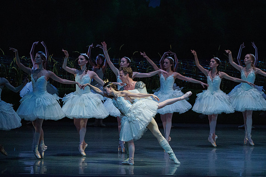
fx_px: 2084
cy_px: 88
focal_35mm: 282
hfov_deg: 7.3
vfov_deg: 4.9
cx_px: 133
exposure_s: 1/250
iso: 8000
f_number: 5.6
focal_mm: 282
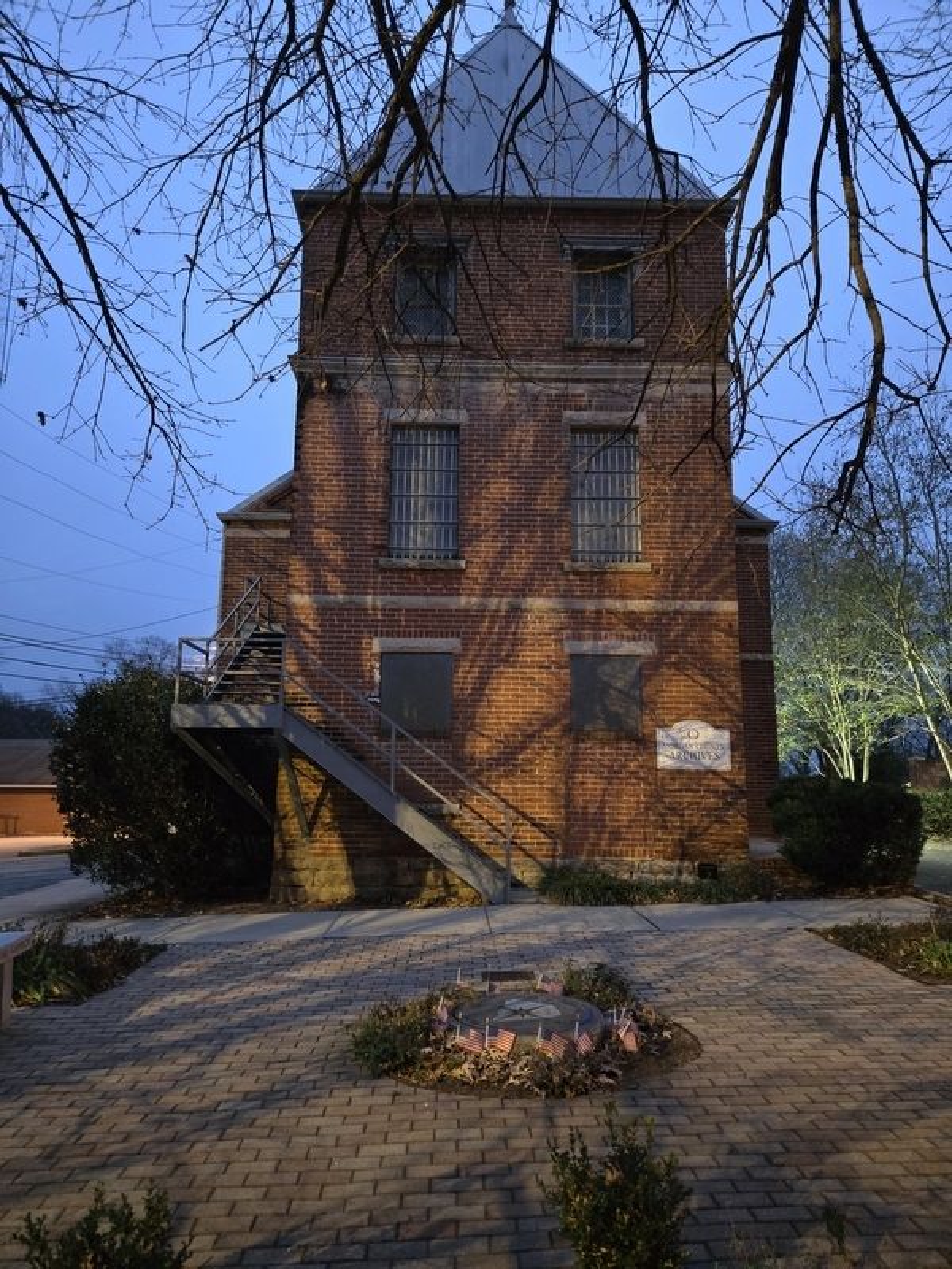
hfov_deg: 58.9
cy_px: 634
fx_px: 843
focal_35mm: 23
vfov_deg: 73.9
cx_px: 476
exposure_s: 1/15
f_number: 1.8
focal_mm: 5.4
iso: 1600
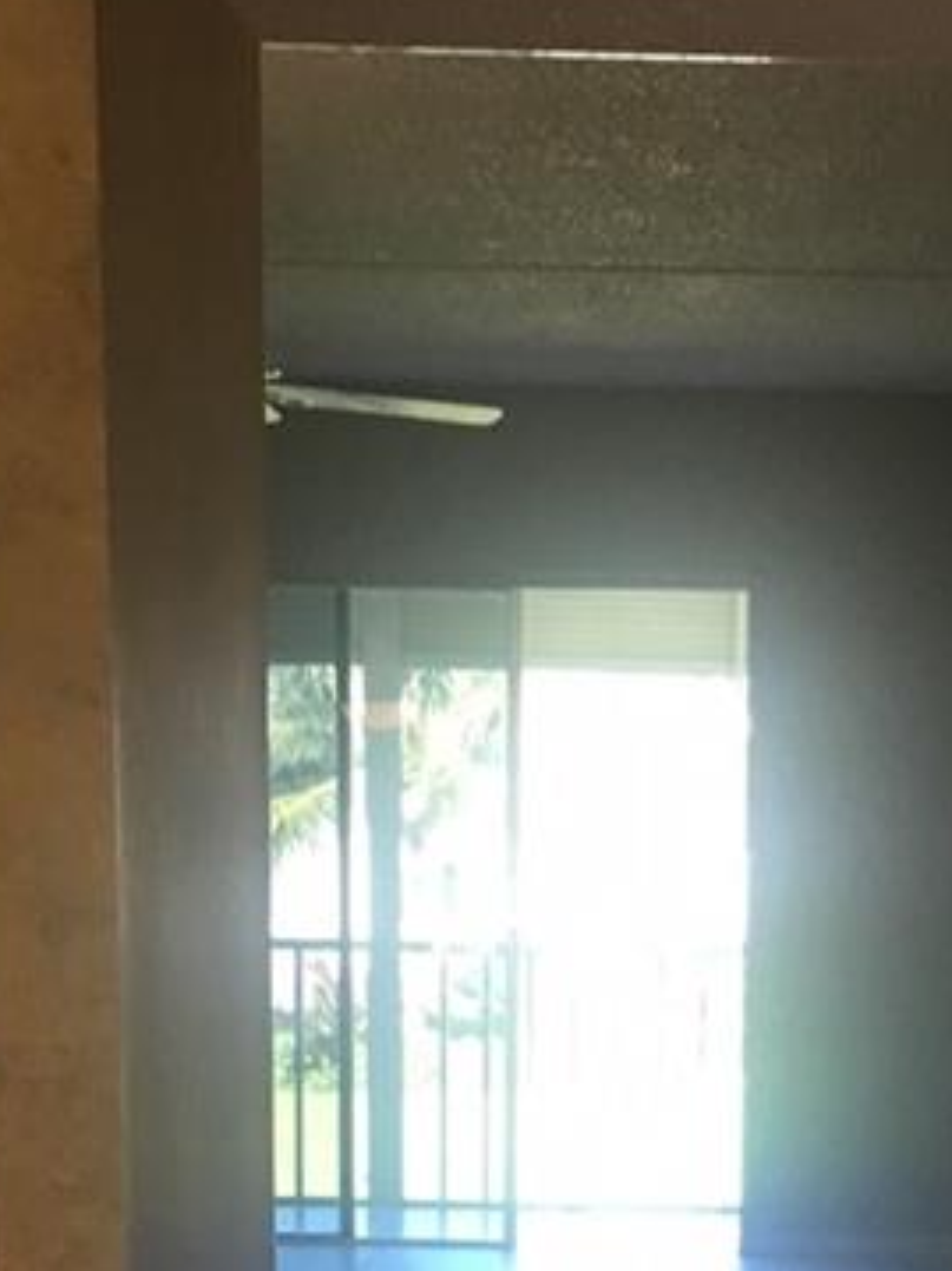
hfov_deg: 15.1
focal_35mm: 97
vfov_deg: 18.9
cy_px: 1621
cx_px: 750
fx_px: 3559
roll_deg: -0.8
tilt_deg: -12.6
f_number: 2.2
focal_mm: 4.15
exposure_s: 1/30
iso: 32
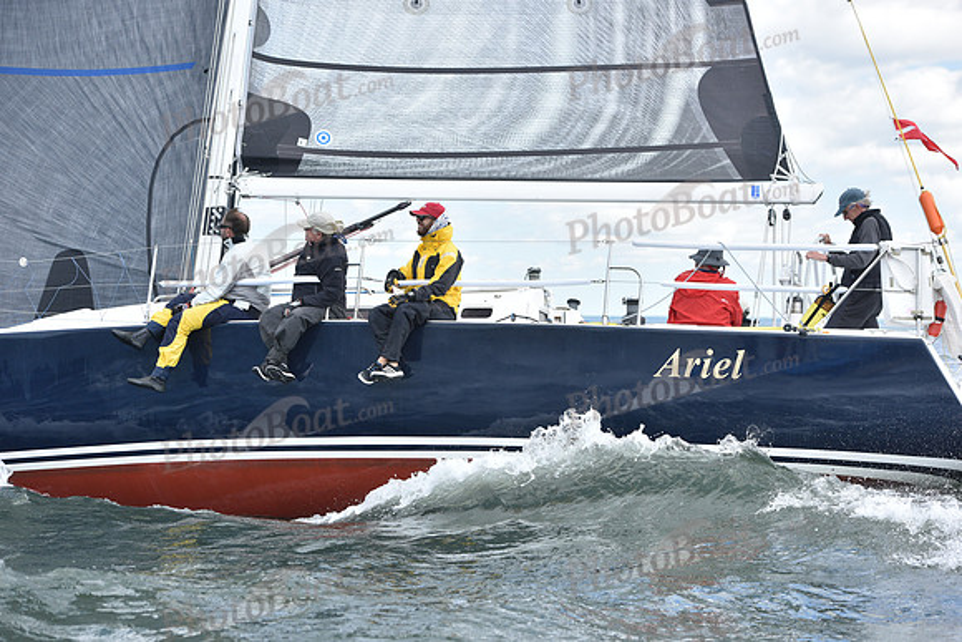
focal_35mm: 90
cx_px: 481
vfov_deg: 15.2
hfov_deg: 22.6
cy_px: 321
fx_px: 2405
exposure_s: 1/1000
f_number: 5
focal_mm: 90
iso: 320
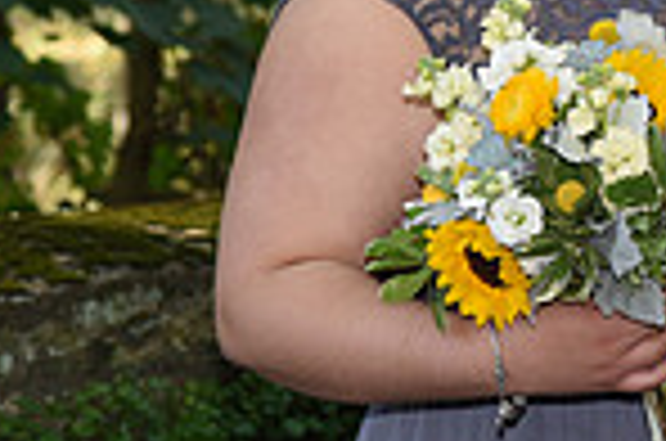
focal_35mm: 334
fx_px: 6166
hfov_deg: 6.0
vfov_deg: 4.1
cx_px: 1274
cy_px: 2
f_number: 5.6
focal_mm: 85
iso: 640
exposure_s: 1/200
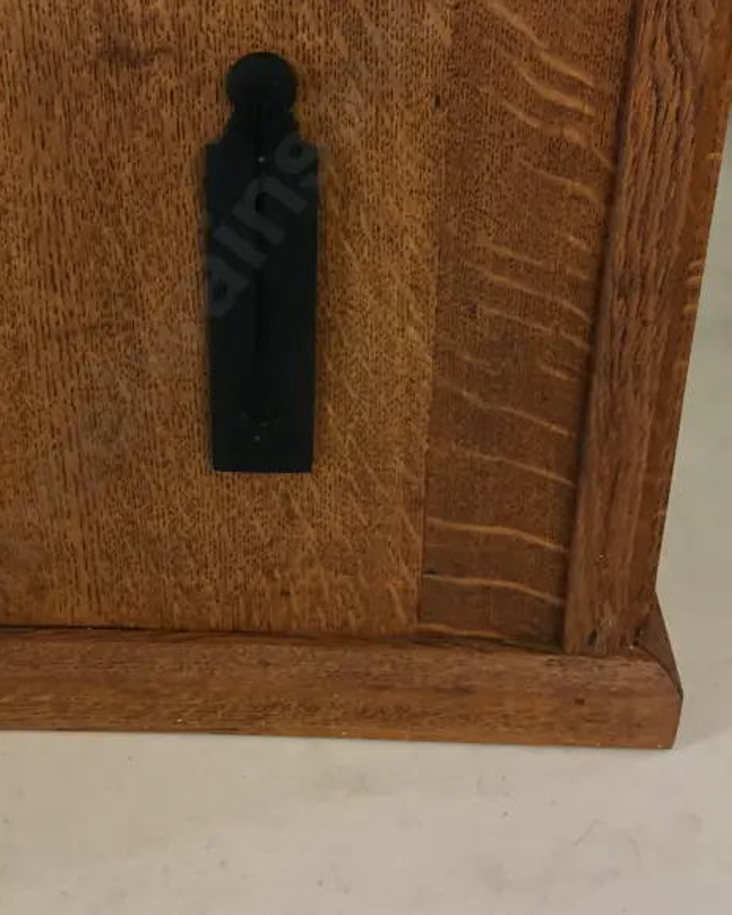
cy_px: 175
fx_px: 1354
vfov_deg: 36.0
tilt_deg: -27.6
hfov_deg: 30.2
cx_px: 292
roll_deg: -0.7
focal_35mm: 50
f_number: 2.2
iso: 50
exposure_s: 1/17
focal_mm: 4.15
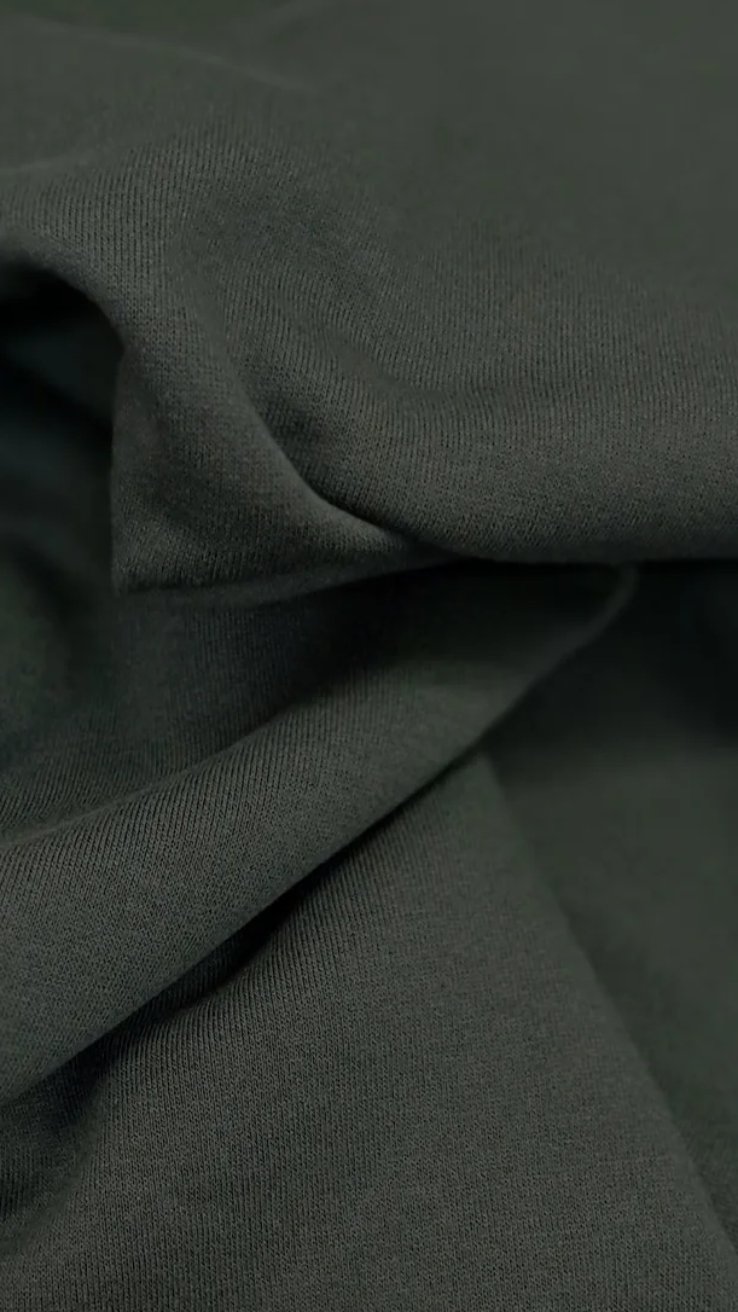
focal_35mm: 52
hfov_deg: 22.8
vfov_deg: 38.7
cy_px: 1002
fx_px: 1809
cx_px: 158
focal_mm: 4
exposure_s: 1/50
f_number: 1.8
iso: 200
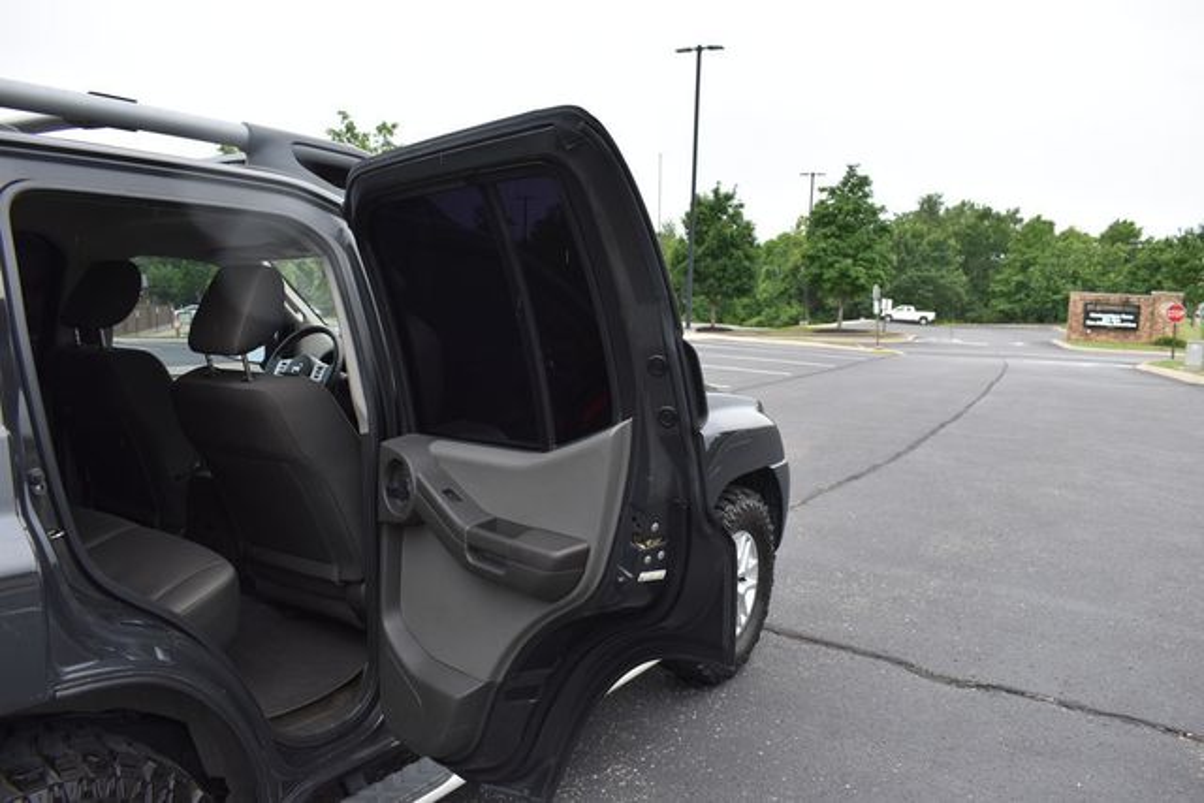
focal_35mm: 27
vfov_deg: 48.0
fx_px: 903
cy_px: 402
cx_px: 602
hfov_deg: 67.4
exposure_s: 1/250
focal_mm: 18
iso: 200
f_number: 6.3
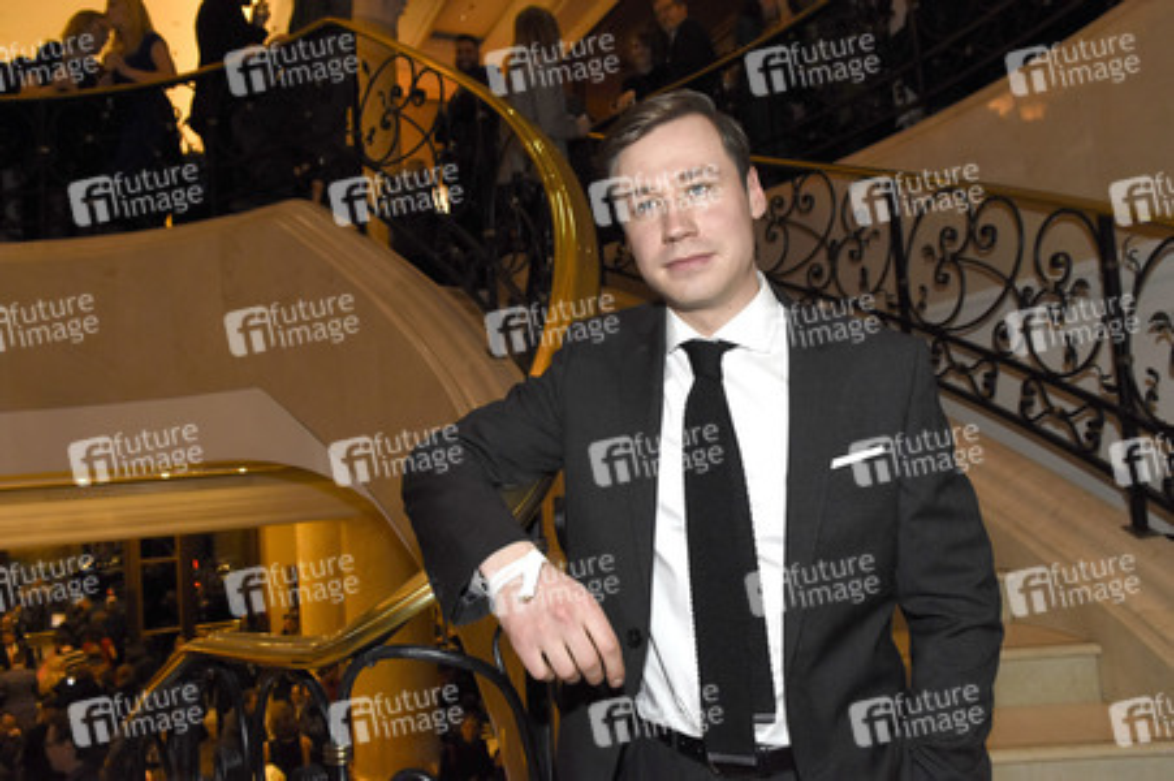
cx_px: 587
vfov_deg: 50.3
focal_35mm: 26
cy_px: 390
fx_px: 831
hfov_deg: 70.5
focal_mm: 17
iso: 1600
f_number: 5
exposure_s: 1/60
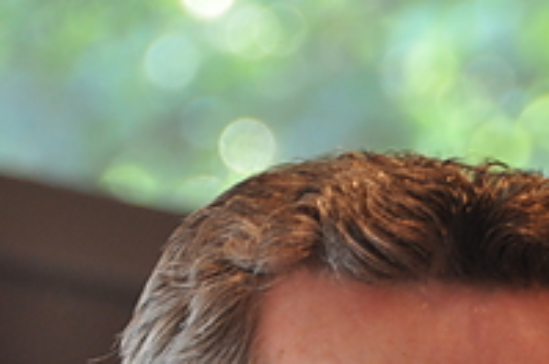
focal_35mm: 995
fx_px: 15149
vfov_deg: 1.4
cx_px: 486
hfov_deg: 2.1
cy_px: 540
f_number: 5.6
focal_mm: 200
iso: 640
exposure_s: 1/15
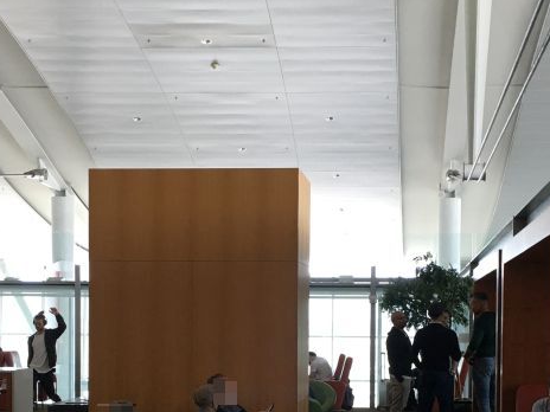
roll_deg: -0.6
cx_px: 332
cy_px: 347
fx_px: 953
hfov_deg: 32.1
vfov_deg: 23.9
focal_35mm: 60
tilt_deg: +1.8
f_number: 2.2
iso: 32
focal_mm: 4.15
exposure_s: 1/30
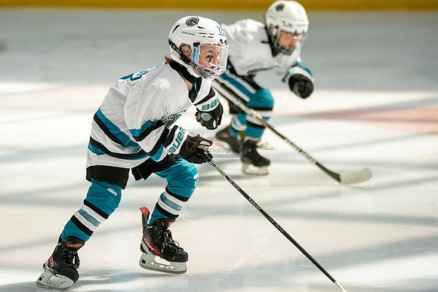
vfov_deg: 4.9
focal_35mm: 282
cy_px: 95
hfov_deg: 7.3
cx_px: 157
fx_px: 3433
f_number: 3.2
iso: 1600
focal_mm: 209
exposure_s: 1/5000
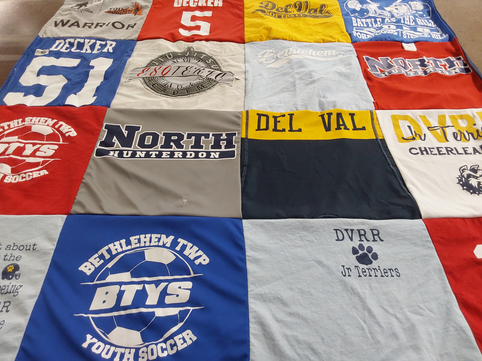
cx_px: 241
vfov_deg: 49.7
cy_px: 180
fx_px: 390
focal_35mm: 28
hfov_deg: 63.4
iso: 125
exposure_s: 1/50
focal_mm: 2.91
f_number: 1.9
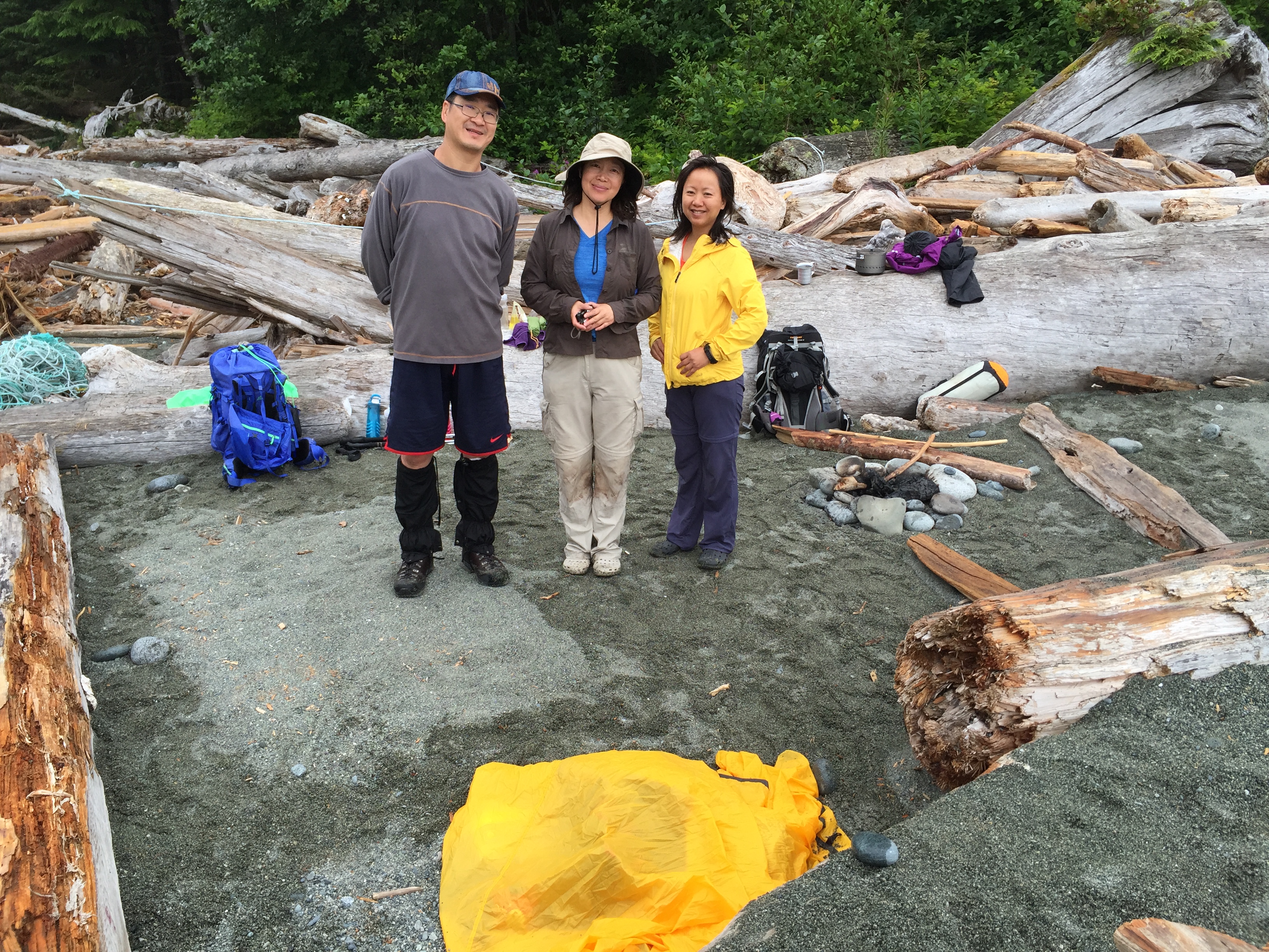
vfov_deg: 48.2
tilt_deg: -19.7
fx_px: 1063
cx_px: 634
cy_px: 476
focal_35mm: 29
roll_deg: -0.2
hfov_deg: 61.7
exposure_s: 1/439
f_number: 2.2
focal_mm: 4.15
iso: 32
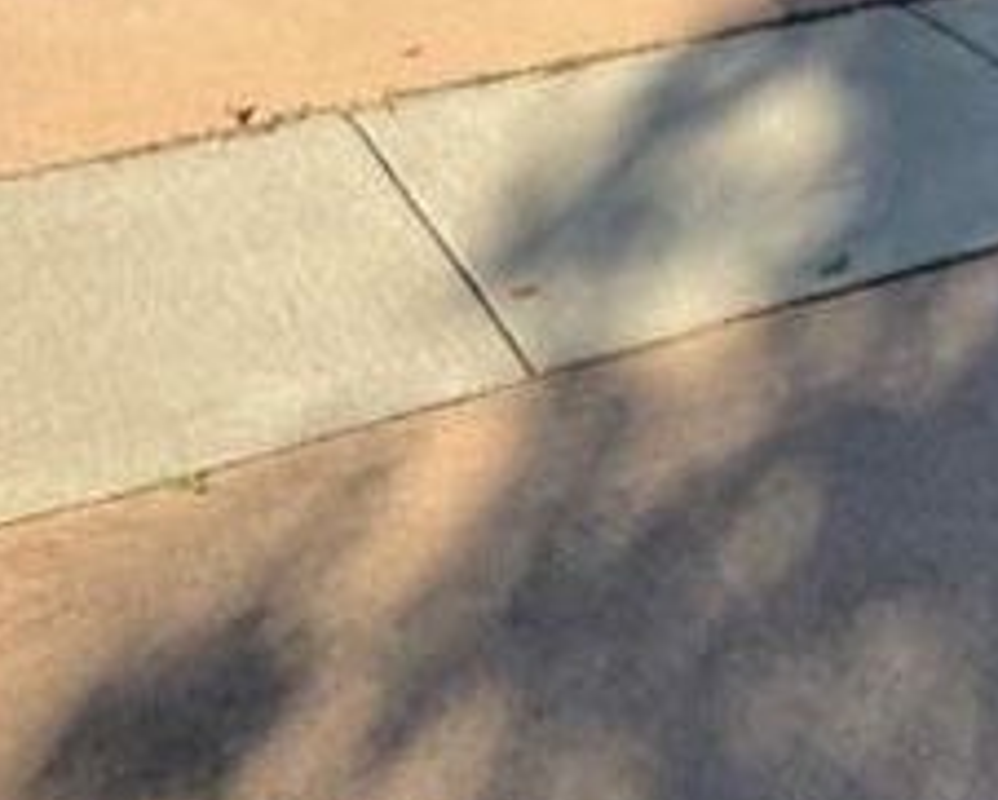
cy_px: -488
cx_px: 980
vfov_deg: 17.7
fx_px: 2216
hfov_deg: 24.3
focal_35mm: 75
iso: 32
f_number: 1.6
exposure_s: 1/2304
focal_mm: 4.2
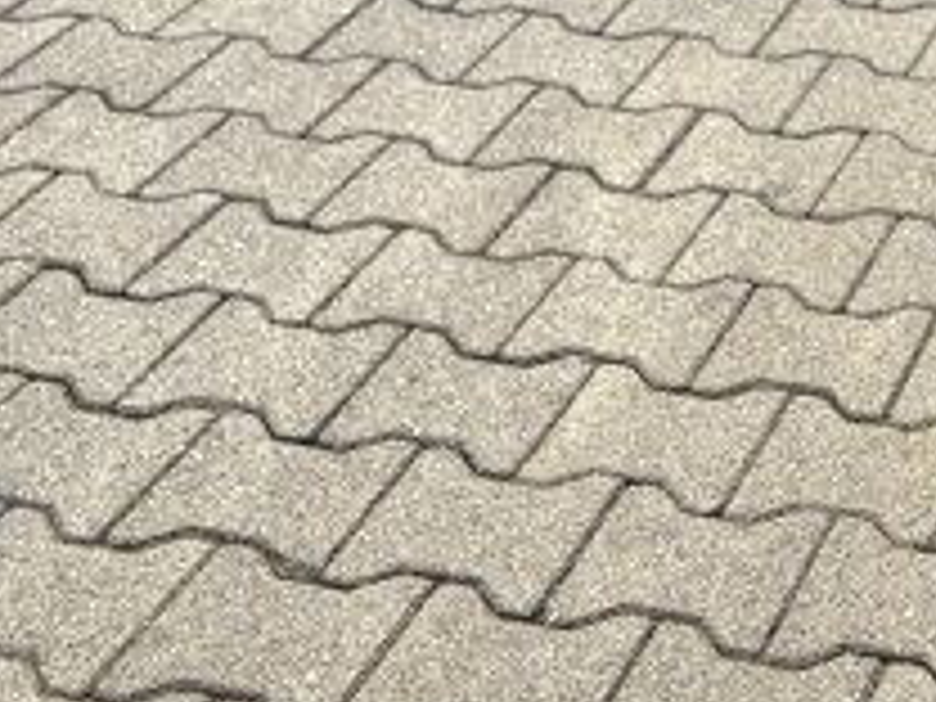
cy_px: -176
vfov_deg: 17.4
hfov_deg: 21.7
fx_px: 2163
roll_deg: -3.6
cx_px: 1260
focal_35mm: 80
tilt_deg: -24.6
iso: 50
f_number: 1.5
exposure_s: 1/2457
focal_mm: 5.7
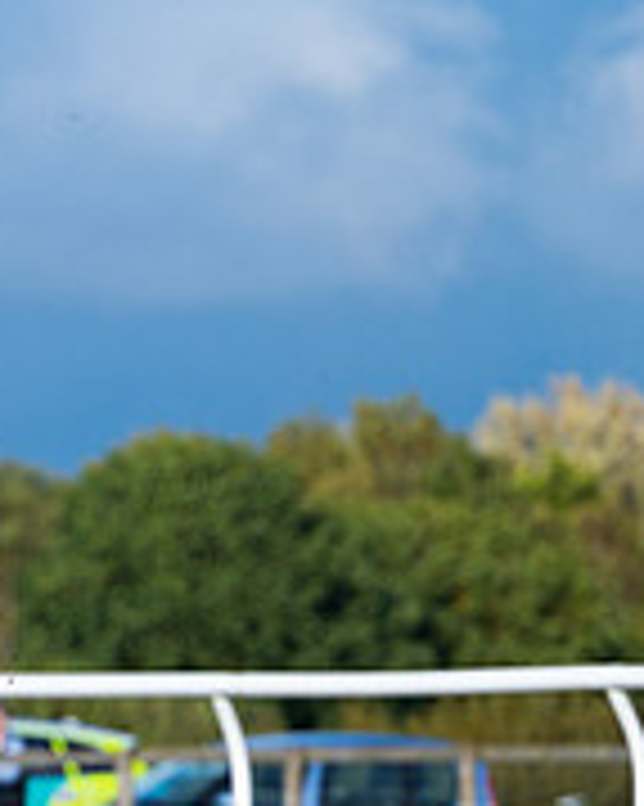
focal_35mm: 502
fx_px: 11970
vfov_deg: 3.9
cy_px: 739
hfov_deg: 3.1
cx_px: -548
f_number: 4
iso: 400
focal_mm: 155
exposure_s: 1/3200
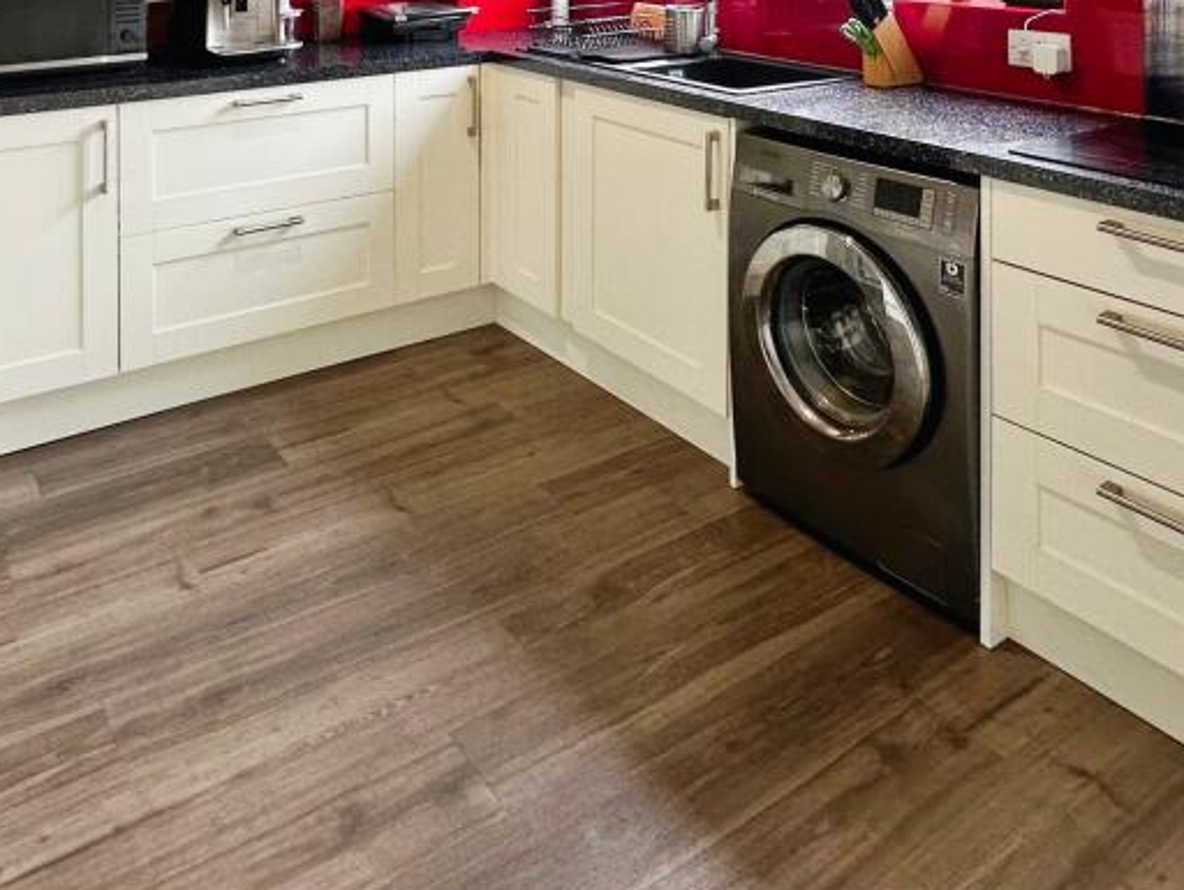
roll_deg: +0.9
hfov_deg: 63.1
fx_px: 959
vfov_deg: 46.5
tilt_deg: -6.9
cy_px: 144
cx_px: 504
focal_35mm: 28
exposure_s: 1/100
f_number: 2.2
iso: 125
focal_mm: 2.22
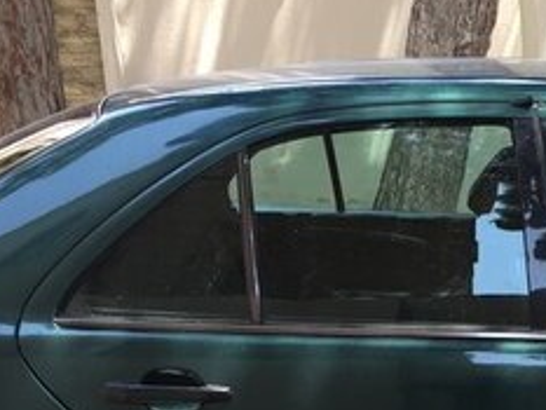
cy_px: 528
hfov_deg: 22.2
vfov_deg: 17.0
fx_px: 1294
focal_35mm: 82
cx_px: 640
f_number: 2.2
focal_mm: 4.15
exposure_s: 1/108
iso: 32
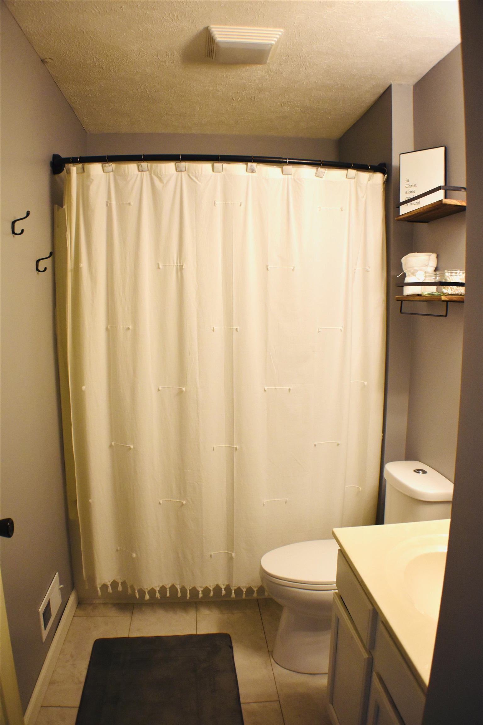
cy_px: 362
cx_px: 242
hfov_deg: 40.0
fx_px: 664
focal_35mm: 33
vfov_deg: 57.2
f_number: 4
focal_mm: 22
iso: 640
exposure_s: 1/60
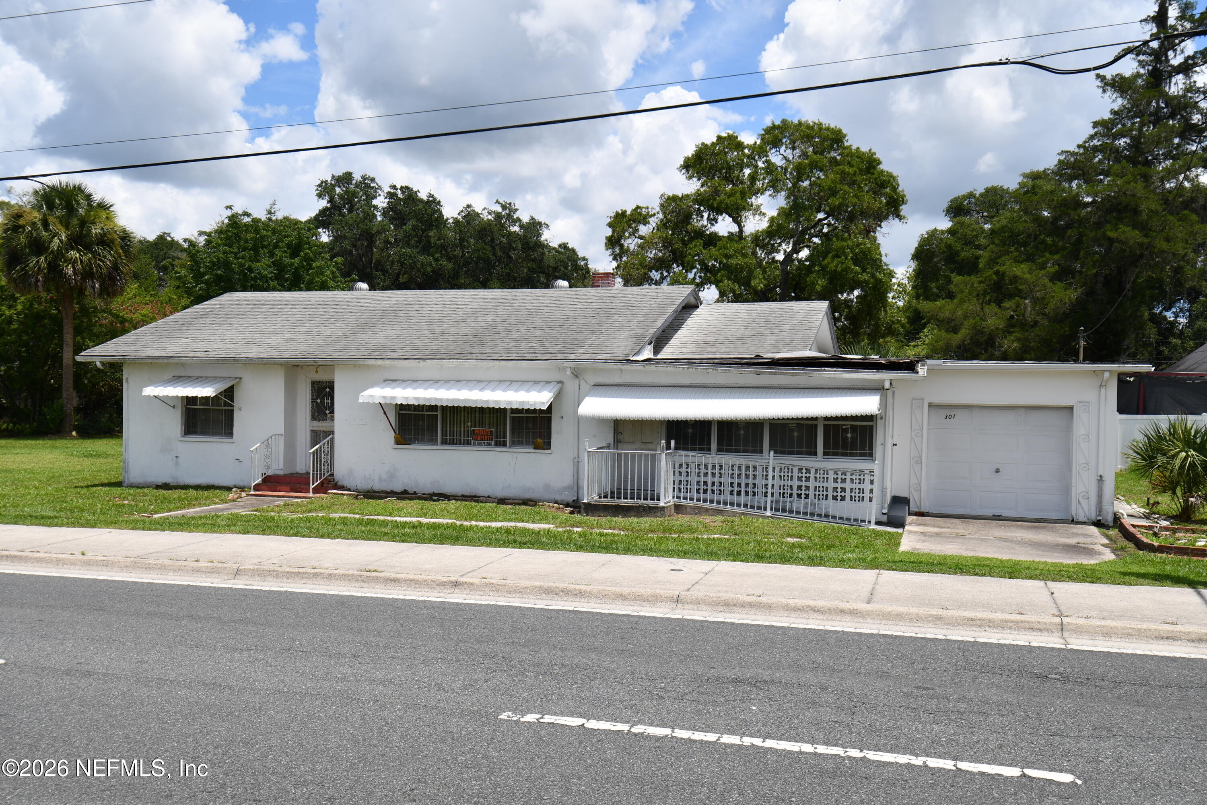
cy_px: 402
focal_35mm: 30
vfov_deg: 43.6
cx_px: 604
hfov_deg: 61.9
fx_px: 1006
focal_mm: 20
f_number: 9
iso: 100
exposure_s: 1/320
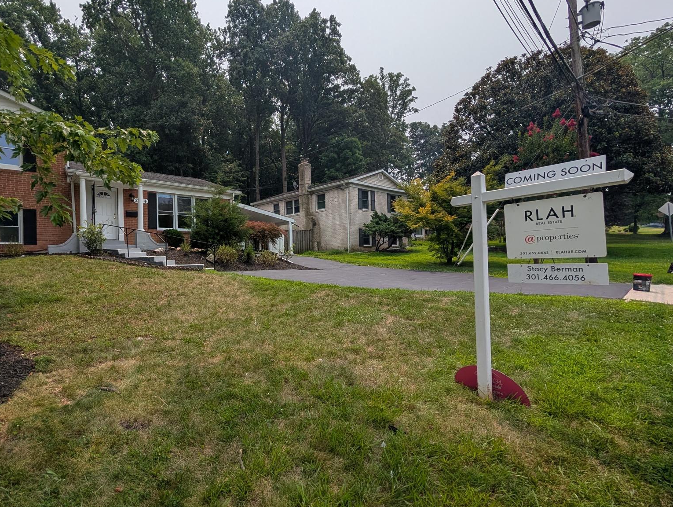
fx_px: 312
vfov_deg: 78.2
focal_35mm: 16
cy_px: 248
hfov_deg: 93.1
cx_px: 267
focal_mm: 2.02
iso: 56
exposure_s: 1/5848
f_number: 1.7
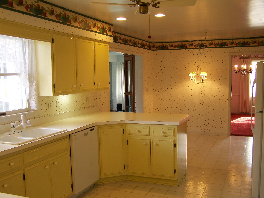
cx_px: 132
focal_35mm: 38
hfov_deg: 49.0
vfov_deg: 37.7
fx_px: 290
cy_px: 99
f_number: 2.8
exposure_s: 1/20
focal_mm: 6.3
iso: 64
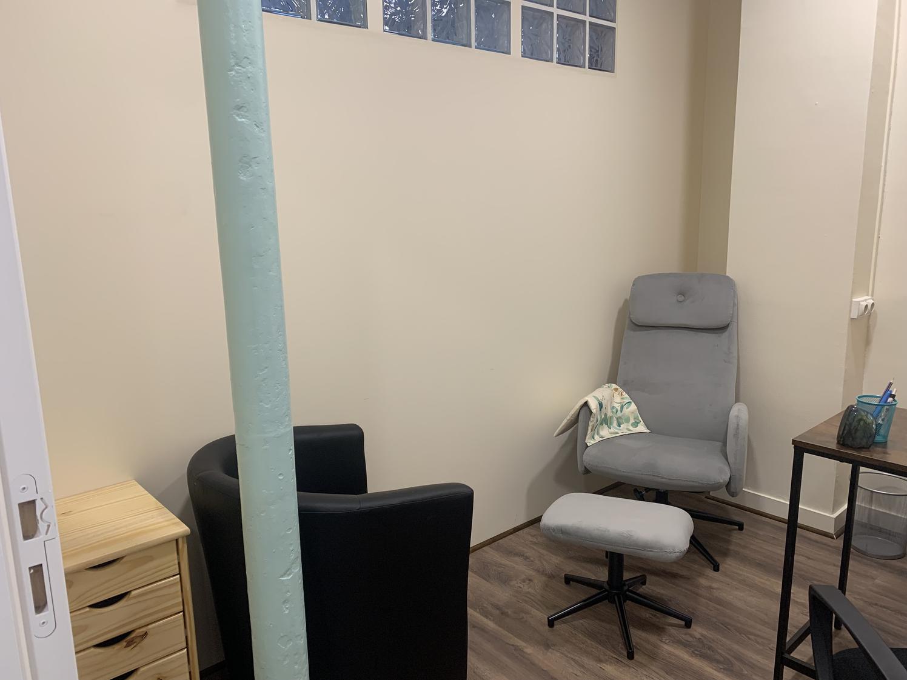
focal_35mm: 26
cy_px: 340
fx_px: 681
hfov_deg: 67.3
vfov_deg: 53.1
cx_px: 454
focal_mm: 4.25
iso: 80
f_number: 1.8
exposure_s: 1/50
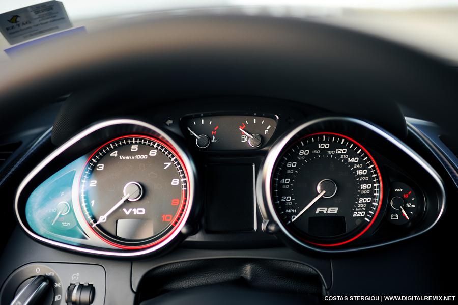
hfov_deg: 54.5
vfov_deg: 37.8
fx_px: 445
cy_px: 152
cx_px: 229
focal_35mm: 35
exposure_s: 1/100
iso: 320
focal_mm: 35
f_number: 1.4
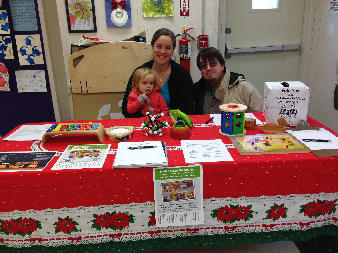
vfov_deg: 42.9
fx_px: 322
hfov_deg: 55.4
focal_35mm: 33
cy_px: 126
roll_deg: +0.4
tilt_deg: -20.0
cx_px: 169
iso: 50
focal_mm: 4.12
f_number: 2.4
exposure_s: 1/60
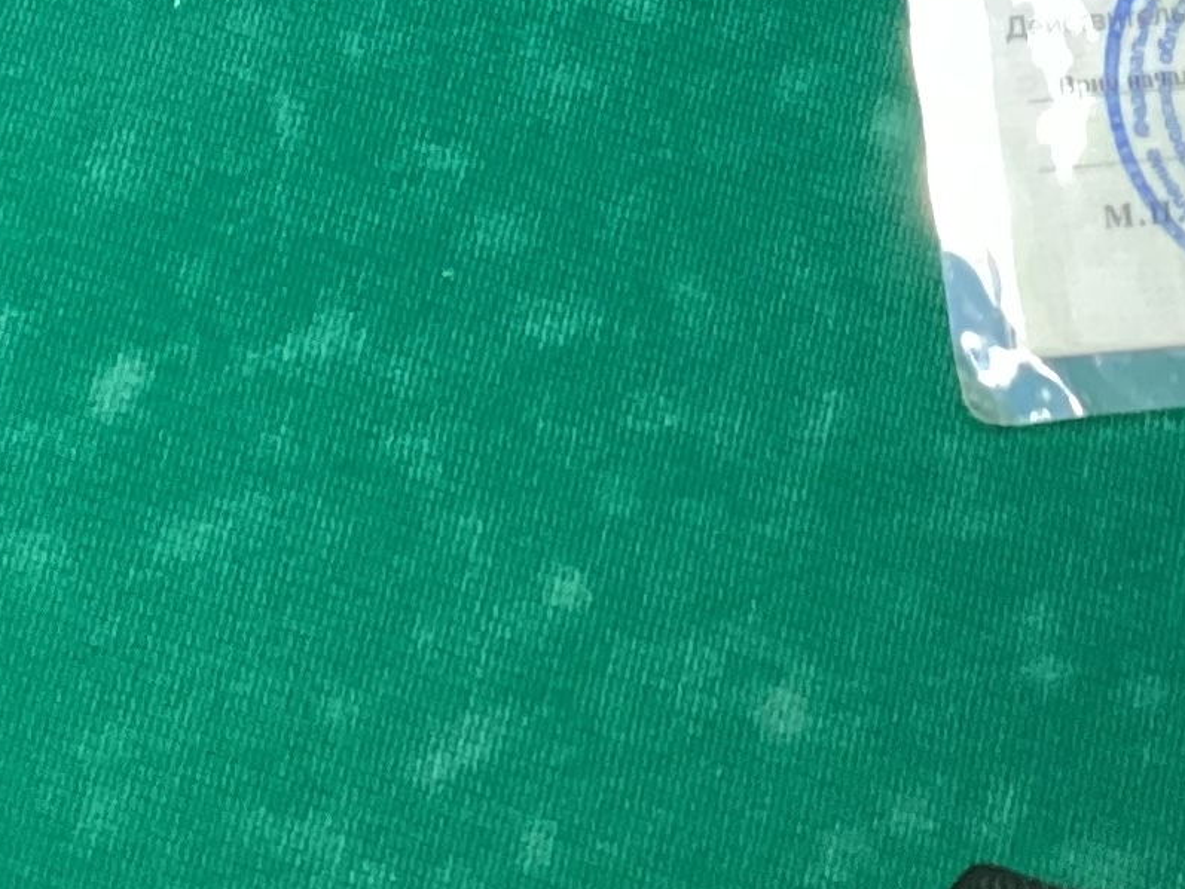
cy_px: -843
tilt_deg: -61.4
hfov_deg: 15.5
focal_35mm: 127
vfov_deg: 10.7
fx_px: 4348
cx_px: 858
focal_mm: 3.3
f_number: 2.4
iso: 400
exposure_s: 1/60
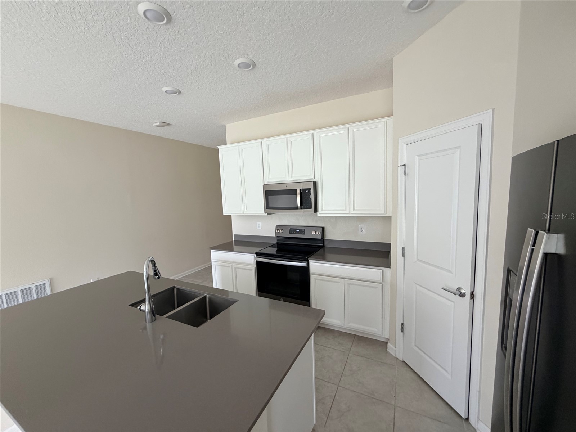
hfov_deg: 102.1
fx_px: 233
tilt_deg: -5.6
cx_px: 288
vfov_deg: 85.7
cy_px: 216
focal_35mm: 14
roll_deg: +2.7
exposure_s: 1/121
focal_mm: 2.22
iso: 250
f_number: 2.2
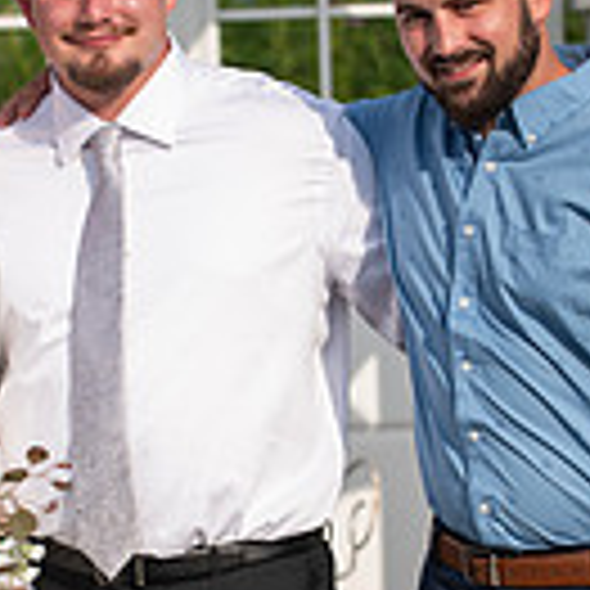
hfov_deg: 8.6
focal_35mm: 204
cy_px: 446
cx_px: 144
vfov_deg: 8.6
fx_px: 3934
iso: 125
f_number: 2.8
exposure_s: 1/2000
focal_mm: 70
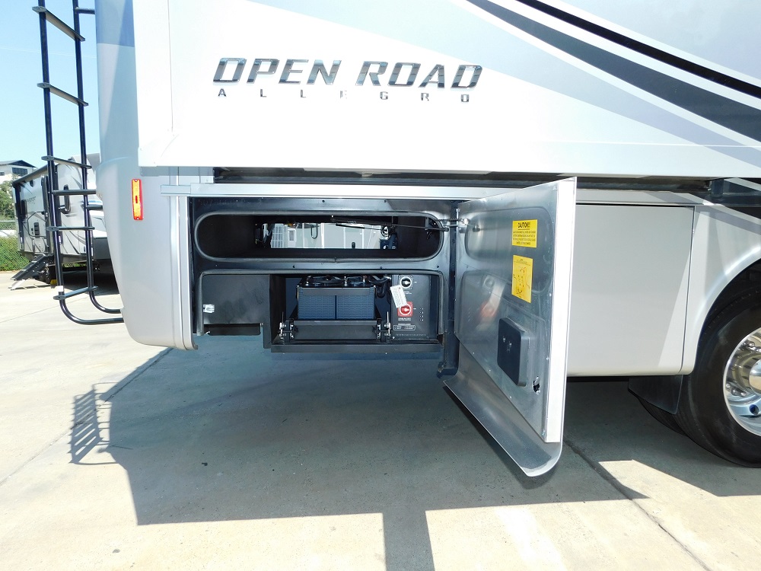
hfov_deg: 73.9
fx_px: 506
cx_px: 380
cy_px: 286
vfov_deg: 58.9
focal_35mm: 23
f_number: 3
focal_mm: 4
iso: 125
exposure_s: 1/800
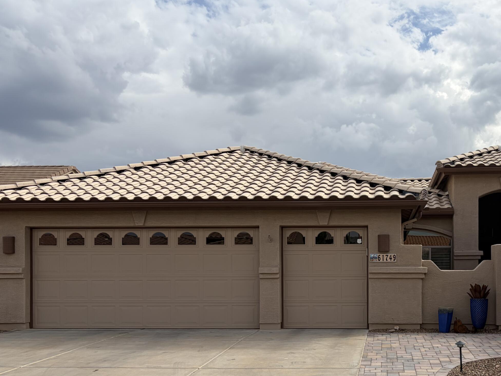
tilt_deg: +1.7
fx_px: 579
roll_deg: +1.9
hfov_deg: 45.8
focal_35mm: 40
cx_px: 348
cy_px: 268
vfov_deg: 35.4
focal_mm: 5.96
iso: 50
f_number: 1.6
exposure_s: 1/4065
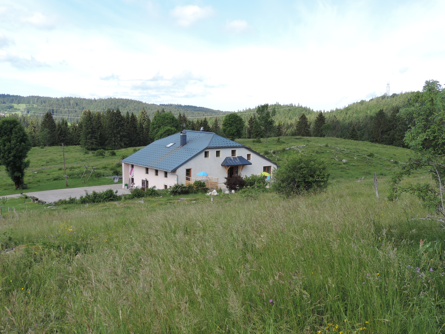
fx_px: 450
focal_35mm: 35
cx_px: 222
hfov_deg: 52.6
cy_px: 167
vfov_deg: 40.7
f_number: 3.3
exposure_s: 1/400
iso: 80
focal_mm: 6.2
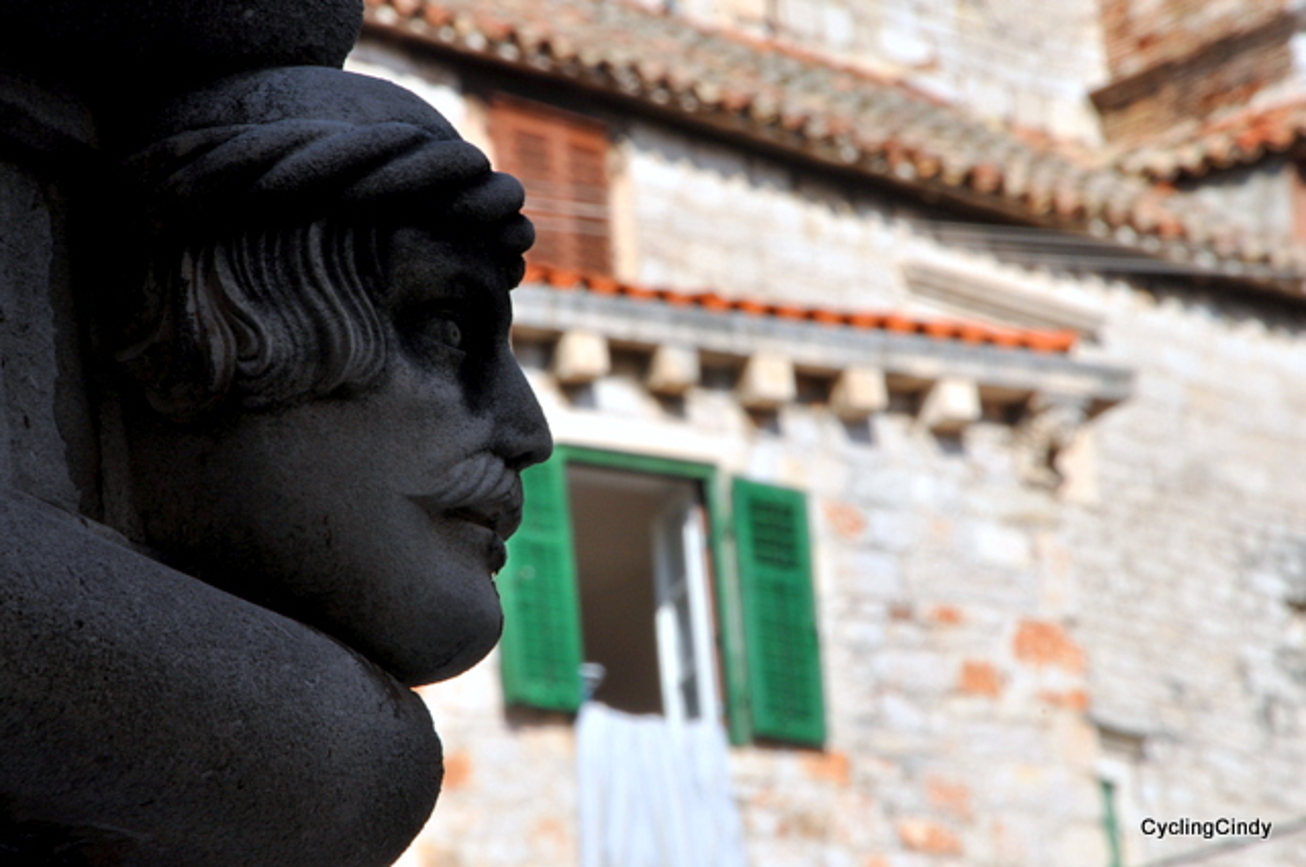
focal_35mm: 405
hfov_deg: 5.1
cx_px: 653
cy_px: 434
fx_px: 14674
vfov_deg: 3.4
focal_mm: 270
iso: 200
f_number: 32
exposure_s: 1/40
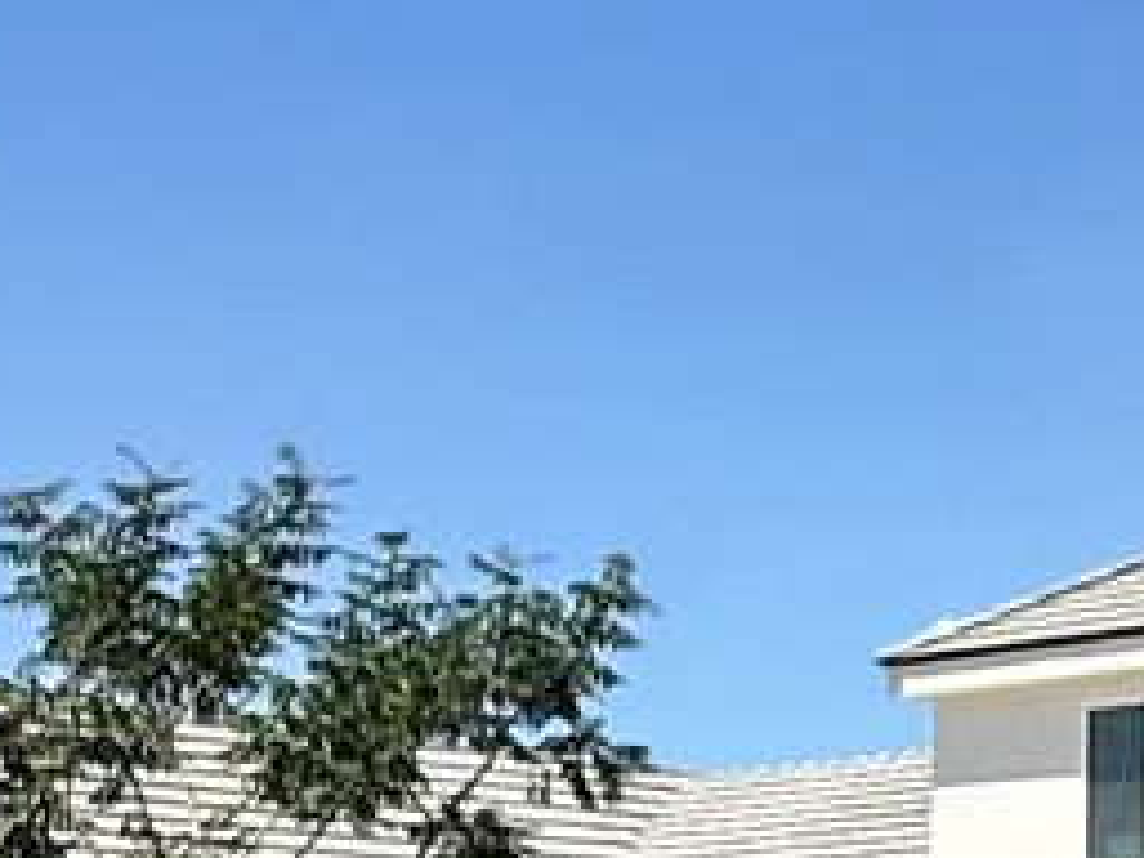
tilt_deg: -0.3
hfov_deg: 17.5
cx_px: 867
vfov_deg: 12.6
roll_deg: -0.7
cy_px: 1247
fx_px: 3701
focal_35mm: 112
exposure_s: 1/1961
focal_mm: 2.22
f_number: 2.2
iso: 50
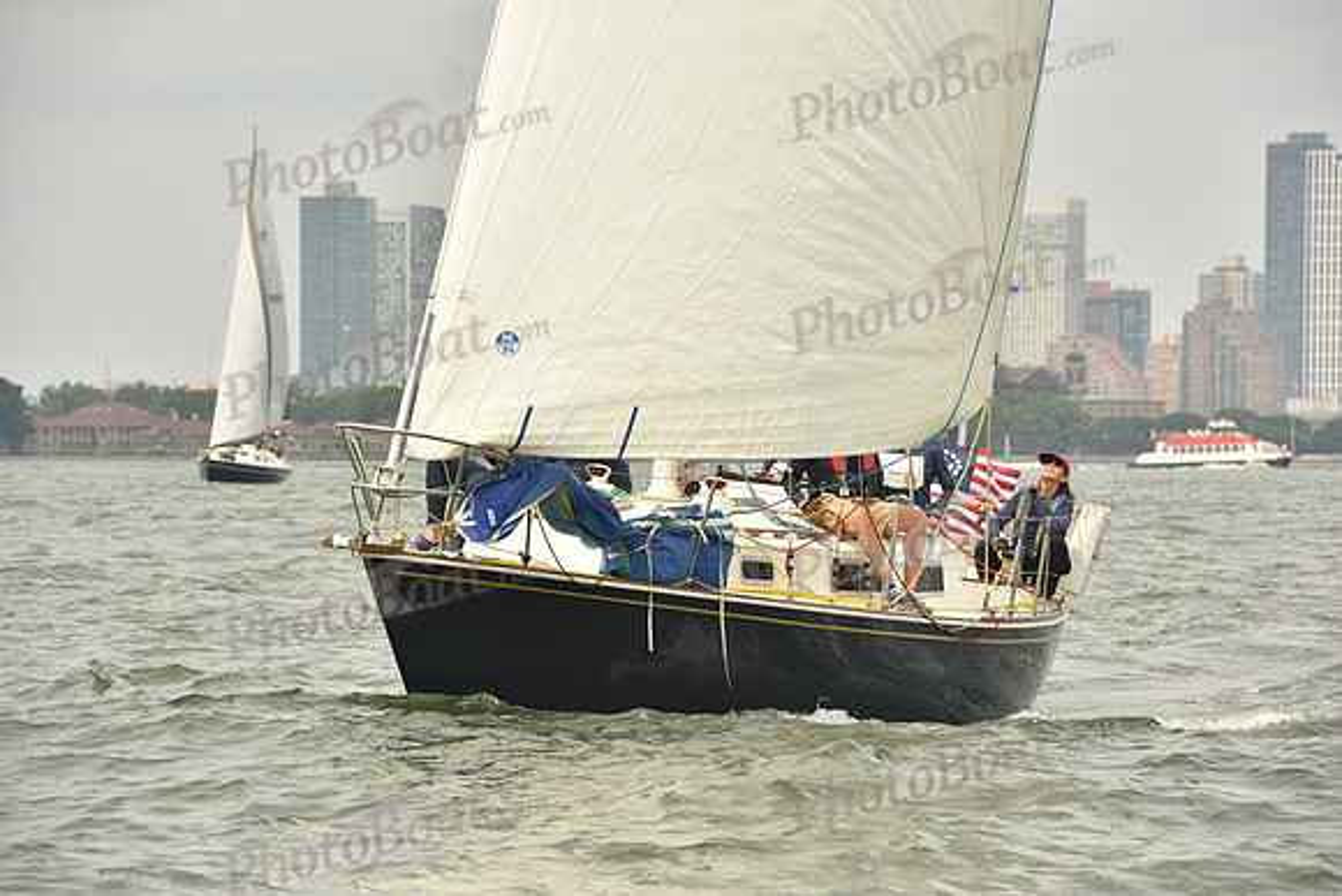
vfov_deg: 6.9
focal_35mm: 200
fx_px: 7457
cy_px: 448
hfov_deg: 10.3
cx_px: 671
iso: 250
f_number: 10
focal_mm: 200
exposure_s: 1/640
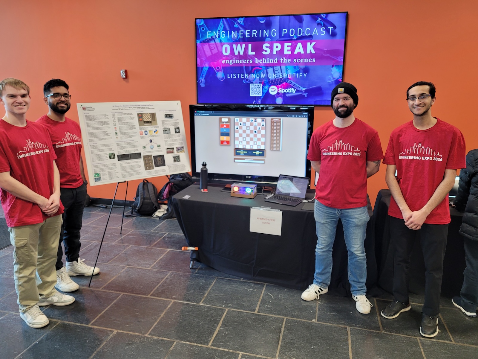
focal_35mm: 26
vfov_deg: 53.1
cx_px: 239
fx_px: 359
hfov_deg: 67.3
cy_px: 180
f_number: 1.8
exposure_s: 1/40
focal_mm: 5.4
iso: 200
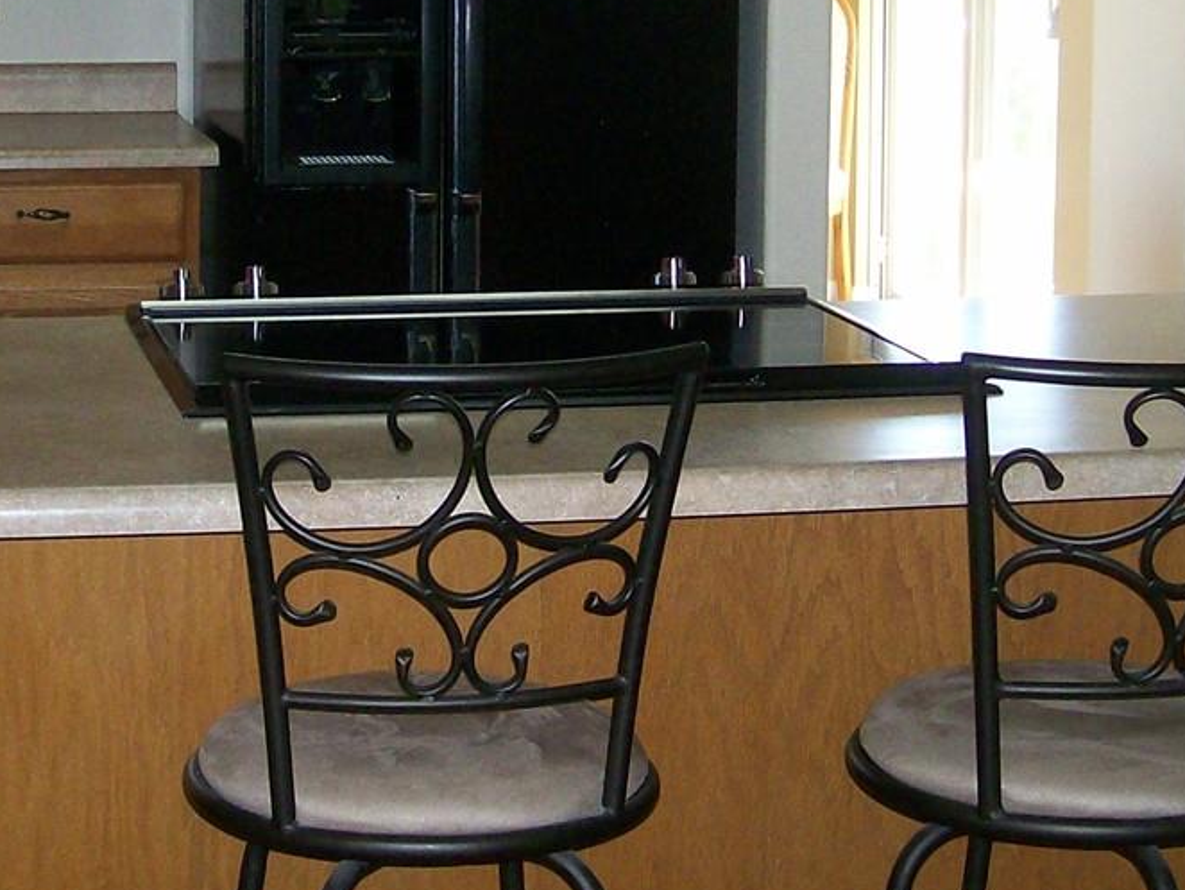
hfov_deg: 22.4
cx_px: 424
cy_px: 100
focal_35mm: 87
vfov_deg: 16.8
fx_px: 2979
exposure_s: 1/64
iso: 140
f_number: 2.7
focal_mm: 6
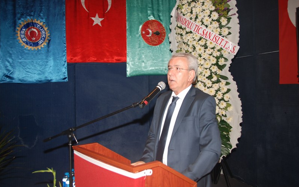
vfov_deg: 37.3
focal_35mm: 34
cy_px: 88
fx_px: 277
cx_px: 150
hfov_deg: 56.7
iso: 200
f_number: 4
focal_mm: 22
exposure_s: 1/60
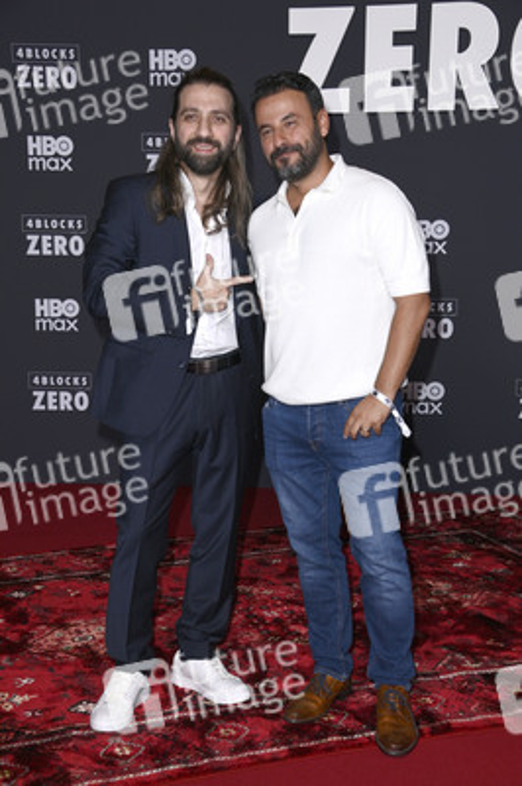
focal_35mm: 62
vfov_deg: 32.4
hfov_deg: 21.9
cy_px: 393
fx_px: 1351
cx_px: 261
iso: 1000
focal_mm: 62
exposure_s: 1/250
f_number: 5.6
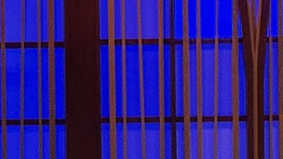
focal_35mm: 395
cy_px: 315
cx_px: -199
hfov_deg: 5.4
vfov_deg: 3.1
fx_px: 2964
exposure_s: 1/44
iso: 640
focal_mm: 9
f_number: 2.8
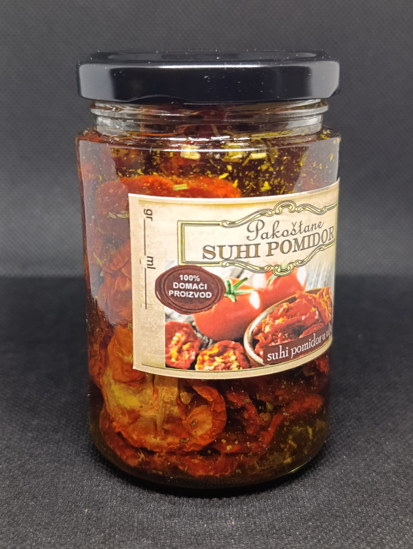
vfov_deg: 41.2
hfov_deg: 31.6
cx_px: 206
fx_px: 730
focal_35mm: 46
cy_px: 274
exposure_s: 1/100
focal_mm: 6.11
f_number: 1.65
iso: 943
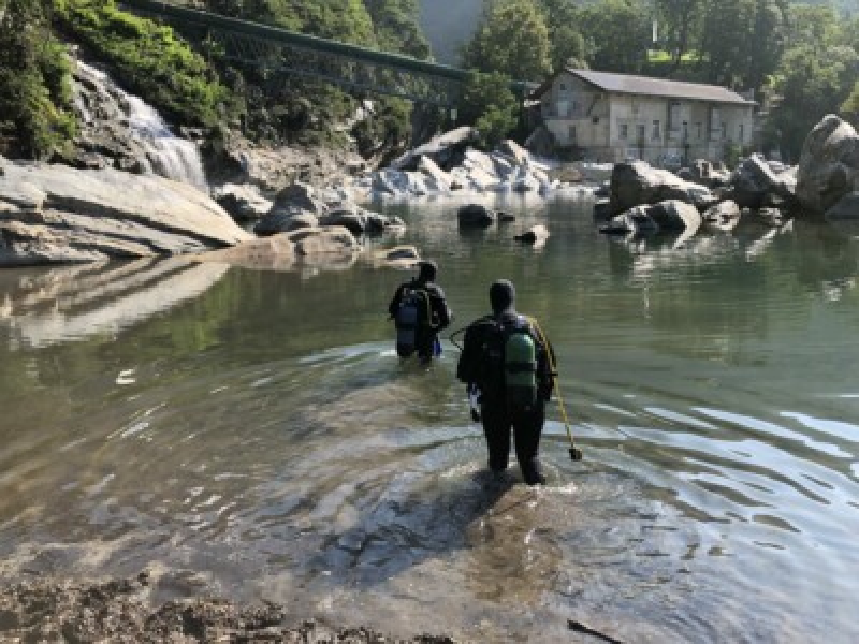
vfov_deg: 49.7
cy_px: 322
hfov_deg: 63.4
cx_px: 430
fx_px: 695
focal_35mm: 28
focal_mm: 3.99
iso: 20
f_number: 1.8
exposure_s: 1/813
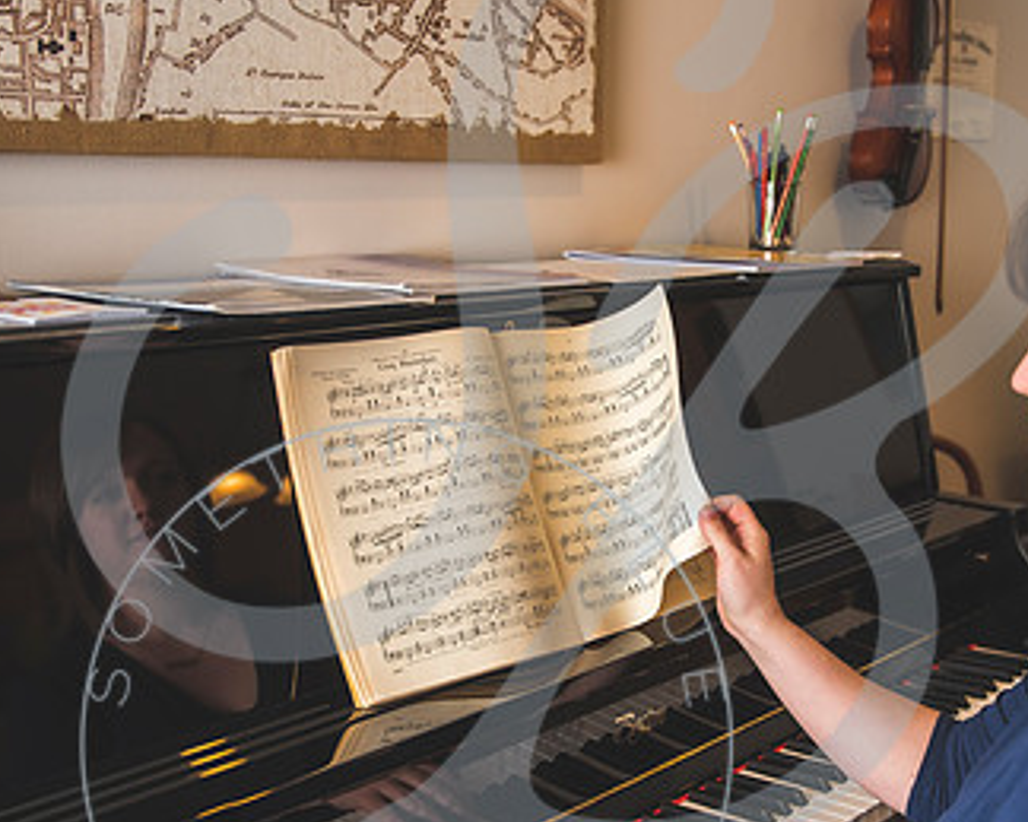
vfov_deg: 32.0
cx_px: 598
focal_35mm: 47
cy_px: 478
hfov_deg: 39.4
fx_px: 1430
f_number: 2.8
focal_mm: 27
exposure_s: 1/125
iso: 100
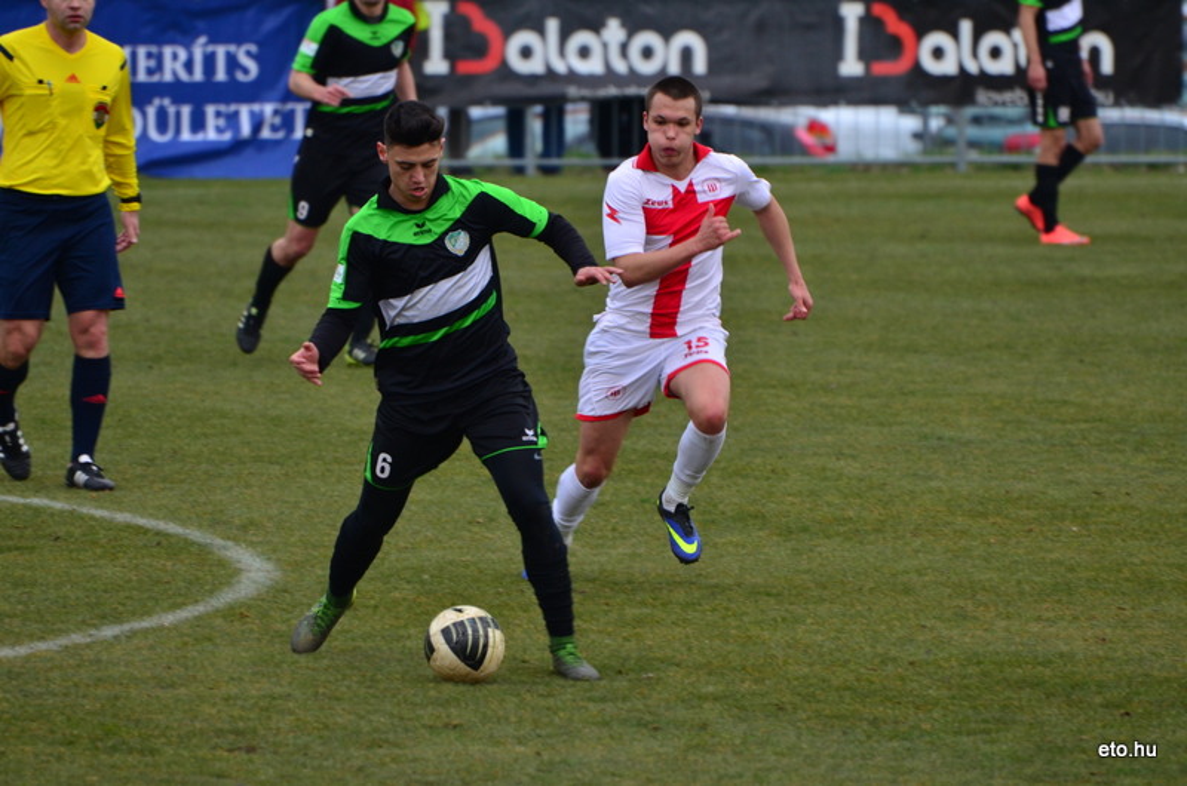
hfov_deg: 5.1
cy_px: 393
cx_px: 594
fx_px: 13327
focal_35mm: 405
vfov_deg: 3.4
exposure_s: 1/400
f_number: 5.6
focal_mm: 270
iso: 500
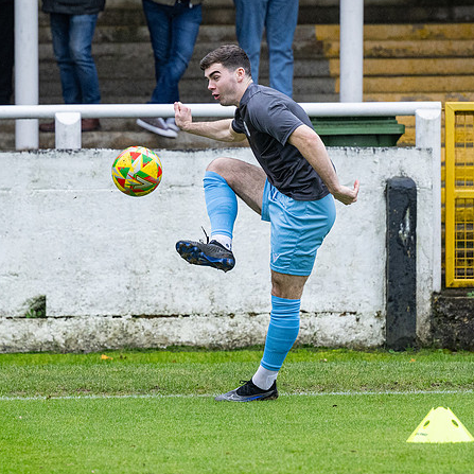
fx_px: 5794
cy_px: 235
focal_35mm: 374
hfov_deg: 4.7
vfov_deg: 4.7
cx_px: 194
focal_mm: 145
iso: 1000
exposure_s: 1/1000
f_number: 2.8
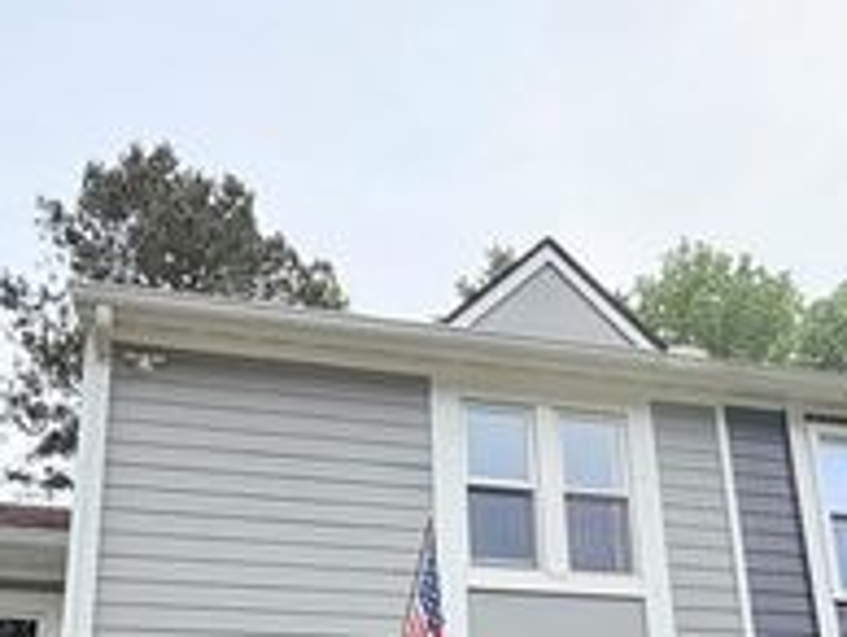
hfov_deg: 51.3
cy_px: 665
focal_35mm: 36
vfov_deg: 35.2
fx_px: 882
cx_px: 393
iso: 25
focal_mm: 2.22
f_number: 2.2
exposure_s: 1/789
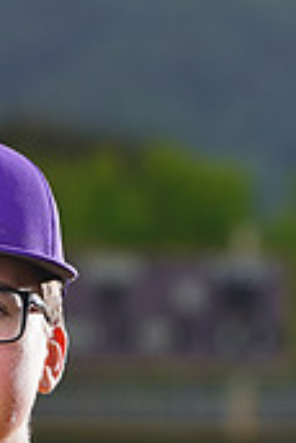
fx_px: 8665
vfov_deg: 2.9
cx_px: -40
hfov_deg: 2.0
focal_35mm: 704
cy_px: 716
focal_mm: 209
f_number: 8
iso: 100
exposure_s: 1/250
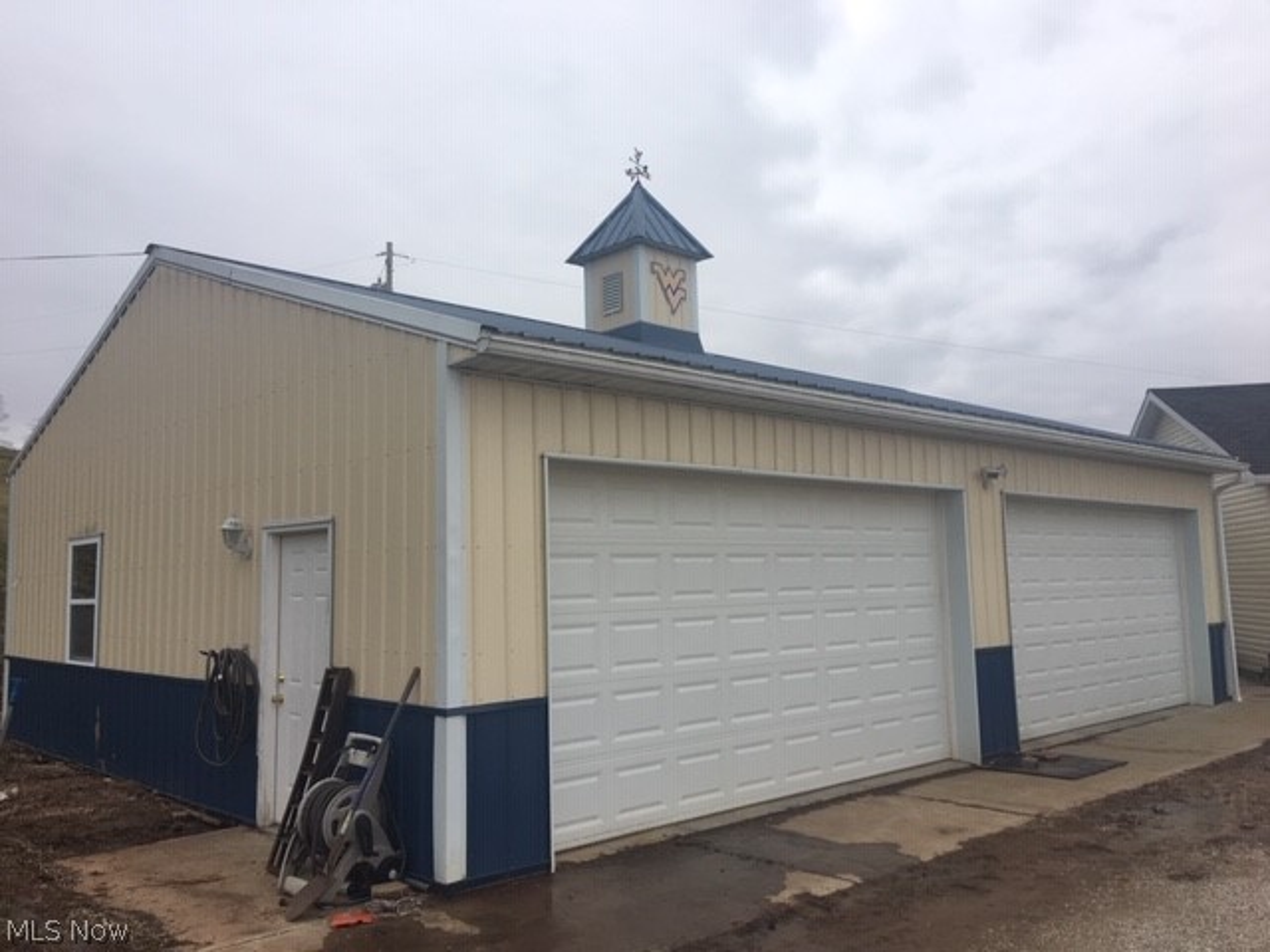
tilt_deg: +8.7
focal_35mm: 29
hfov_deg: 61.7
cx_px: 635
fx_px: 1064
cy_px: 476
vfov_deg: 48.2
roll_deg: +0.6
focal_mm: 4.15
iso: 25
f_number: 2.2
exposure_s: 1/345
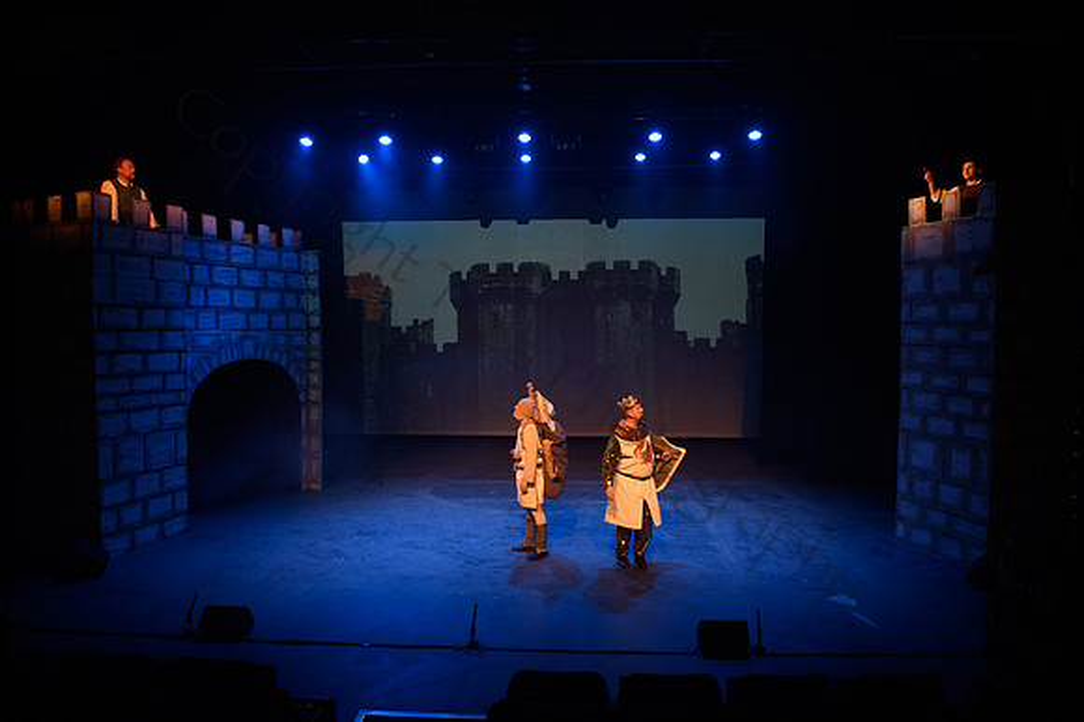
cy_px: 361
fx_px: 722
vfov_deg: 53.1
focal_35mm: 24
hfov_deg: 73.8
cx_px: 542
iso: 1250
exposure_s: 1/60
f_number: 3.5
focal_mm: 24
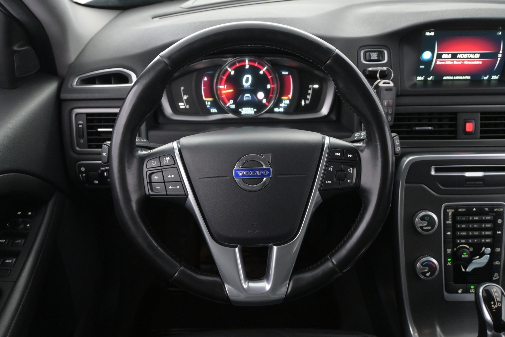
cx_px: 252
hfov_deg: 52.2
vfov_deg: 36.2
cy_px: 168
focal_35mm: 37
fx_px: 515
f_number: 4.2
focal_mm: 24.5
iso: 3600
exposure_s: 1/40
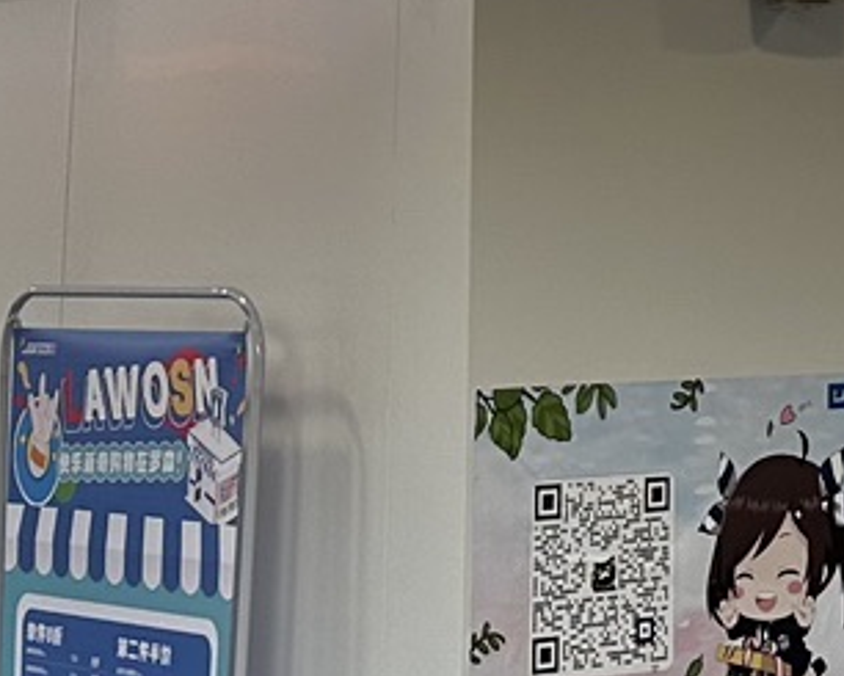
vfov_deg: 9.7
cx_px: 954
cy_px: -422
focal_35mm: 153
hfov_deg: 12.4
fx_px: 3823
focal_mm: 6.86
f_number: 1.78
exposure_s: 1/183
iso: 64
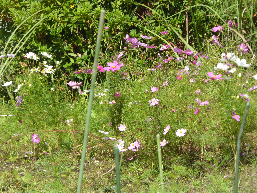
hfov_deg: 5.1
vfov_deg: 3.9
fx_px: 2866
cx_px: 128
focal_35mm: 386
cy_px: 96
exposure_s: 1/320
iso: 200
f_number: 6
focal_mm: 62.1
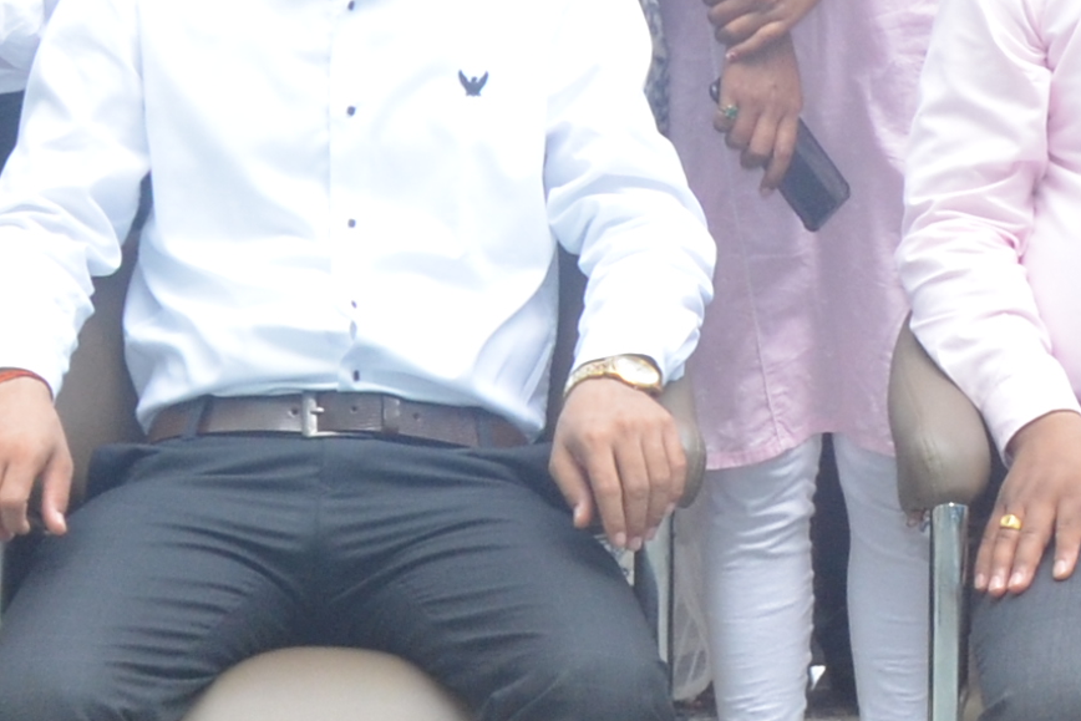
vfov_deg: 6.7
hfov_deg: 9.9
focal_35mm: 204
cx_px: 1387
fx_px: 6126
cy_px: -103
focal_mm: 24
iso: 640
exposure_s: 1/125
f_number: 8
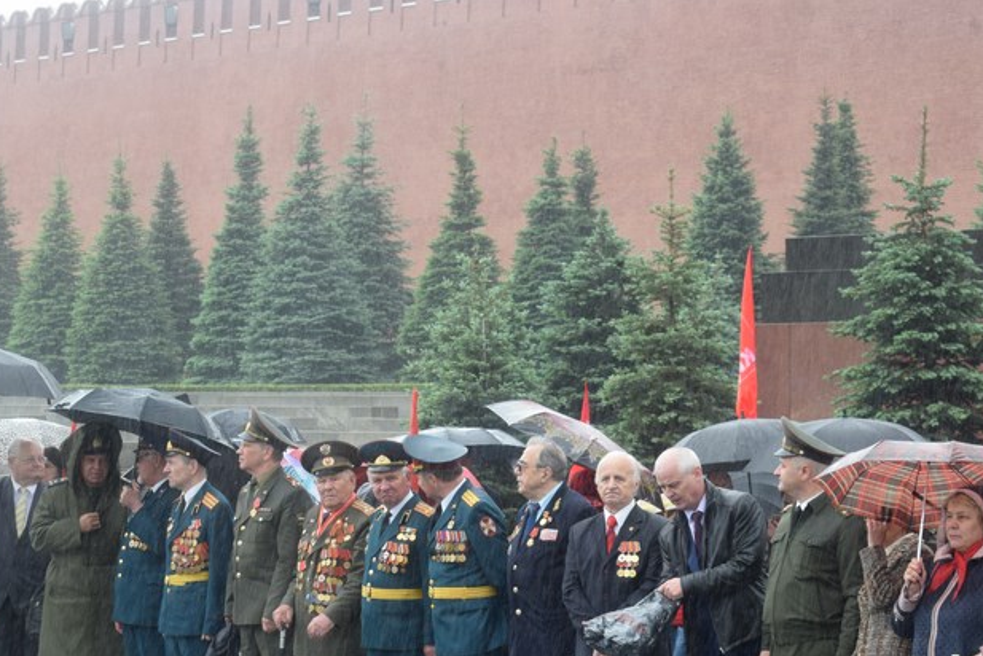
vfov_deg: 10.0
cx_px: 336
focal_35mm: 137
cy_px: 490
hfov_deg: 15.0
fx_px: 3738
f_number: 5.6
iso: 400
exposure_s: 1/125
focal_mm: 55
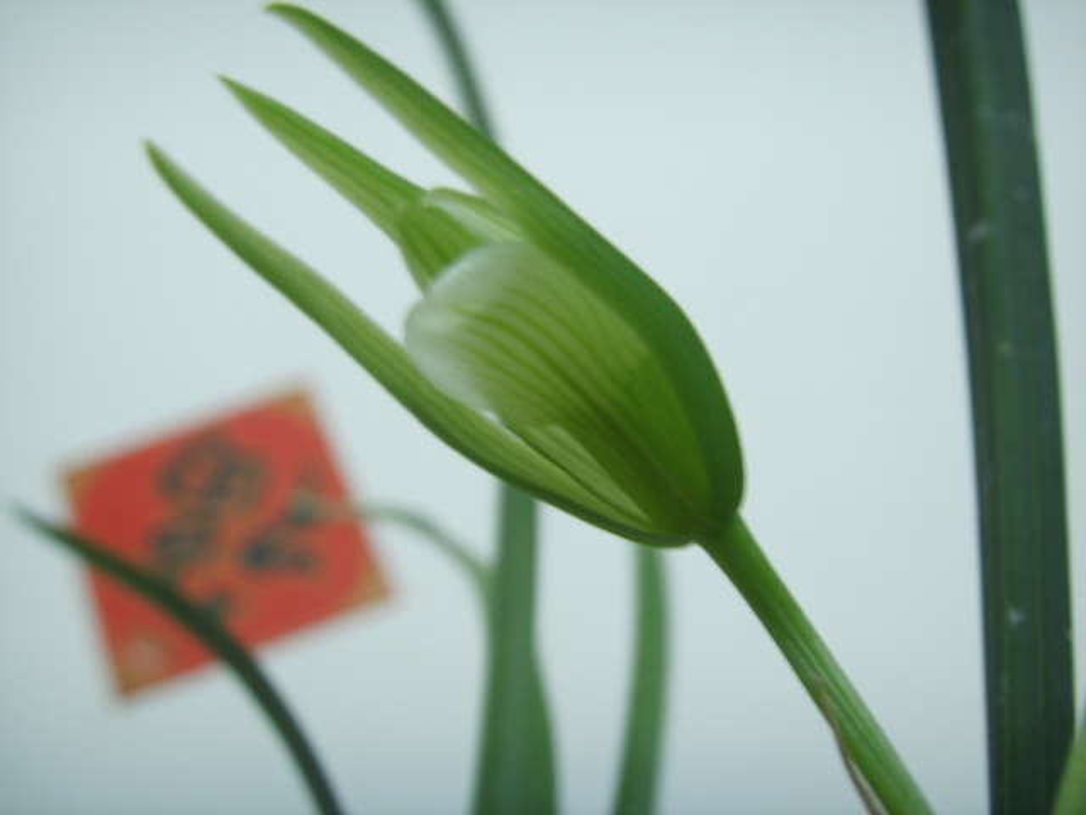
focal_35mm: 39
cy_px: 408
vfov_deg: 36.8
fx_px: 1224
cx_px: 543
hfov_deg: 47.9
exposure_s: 1/2
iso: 63
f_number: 3.5
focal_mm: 6.6
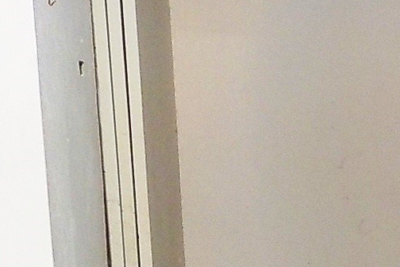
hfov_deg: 18.7
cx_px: 563
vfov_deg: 13.7
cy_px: 241
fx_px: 1100
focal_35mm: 99
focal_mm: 4.1
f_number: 3.3
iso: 280
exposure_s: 1/30
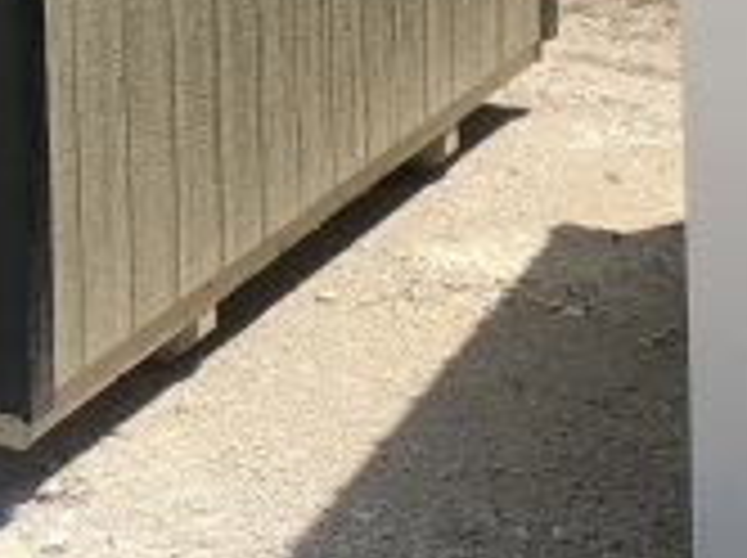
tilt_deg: -1.5
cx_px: -585
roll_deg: +2.1
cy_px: -500
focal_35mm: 108
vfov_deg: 12.3
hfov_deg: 15.7
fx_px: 2327
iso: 20
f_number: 1.8
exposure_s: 1/1429
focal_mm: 4
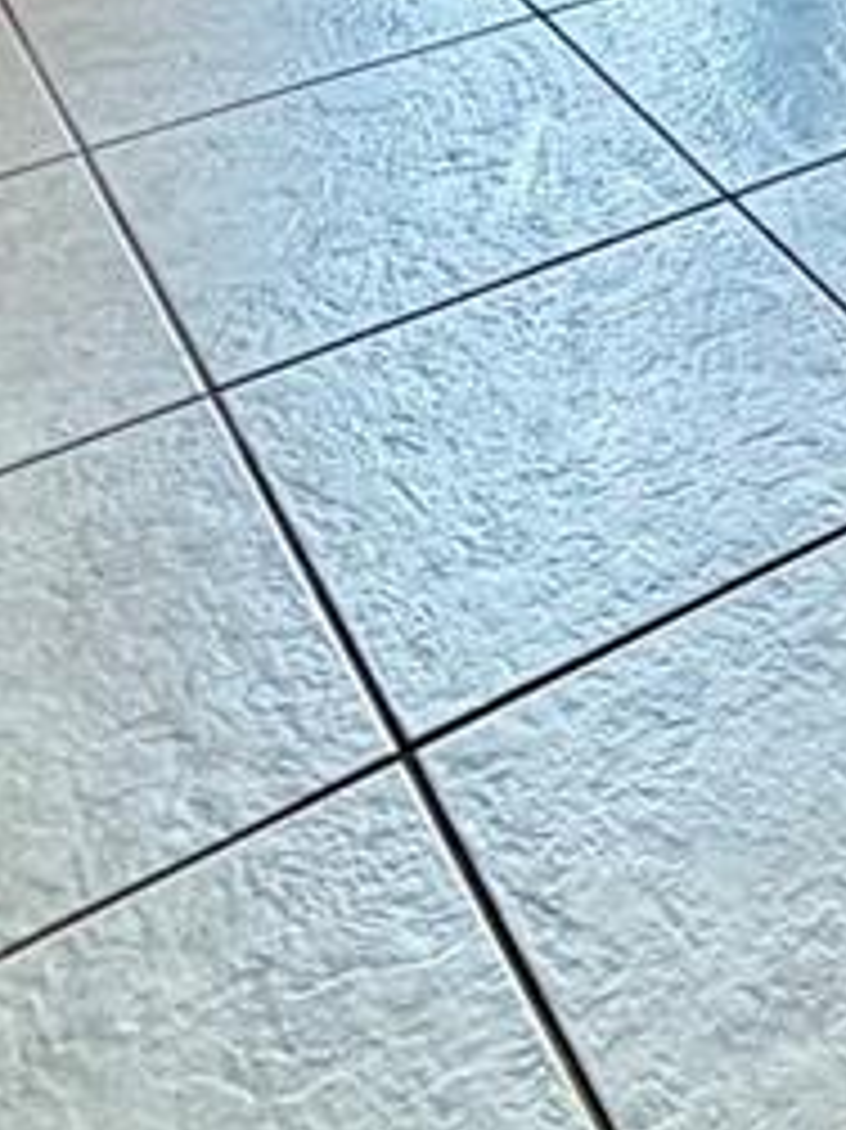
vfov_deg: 18.9
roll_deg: -0.4
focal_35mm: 67
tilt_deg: +2.4
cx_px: 1228
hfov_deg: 19.4
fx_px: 2185
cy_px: -1089
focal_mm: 2.22
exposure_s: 1/120
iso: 160
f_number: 2.2
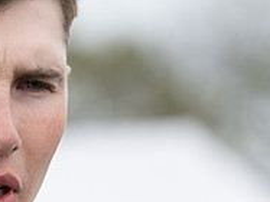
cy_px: 185
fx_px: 4295
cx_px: -62
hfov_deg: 3.6
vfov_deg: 2.7
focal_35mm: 551
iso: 400
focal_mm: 185
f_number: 5
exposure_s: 1/1000
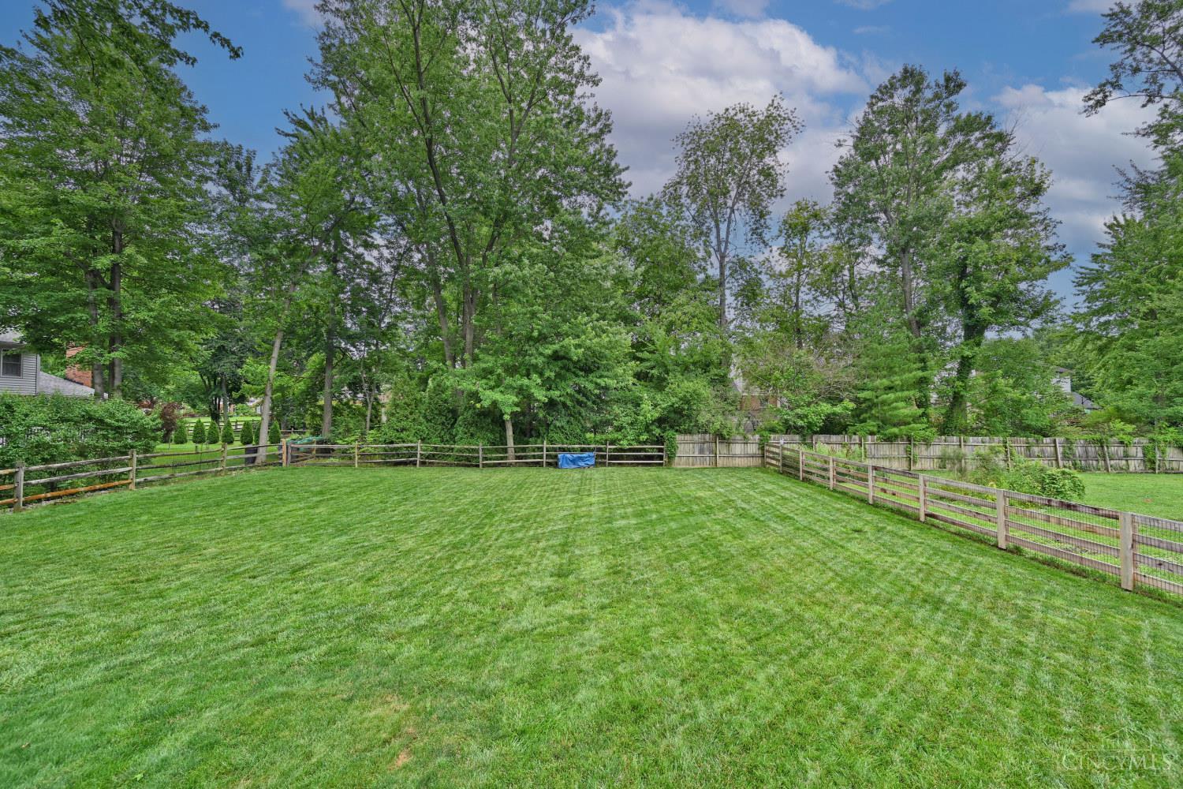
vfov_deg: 81.2
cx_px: 592
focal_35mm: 14
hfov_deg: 104.3
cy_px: 394
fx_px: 460
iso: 100
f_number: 6.3
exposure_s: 1/250
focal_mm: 14
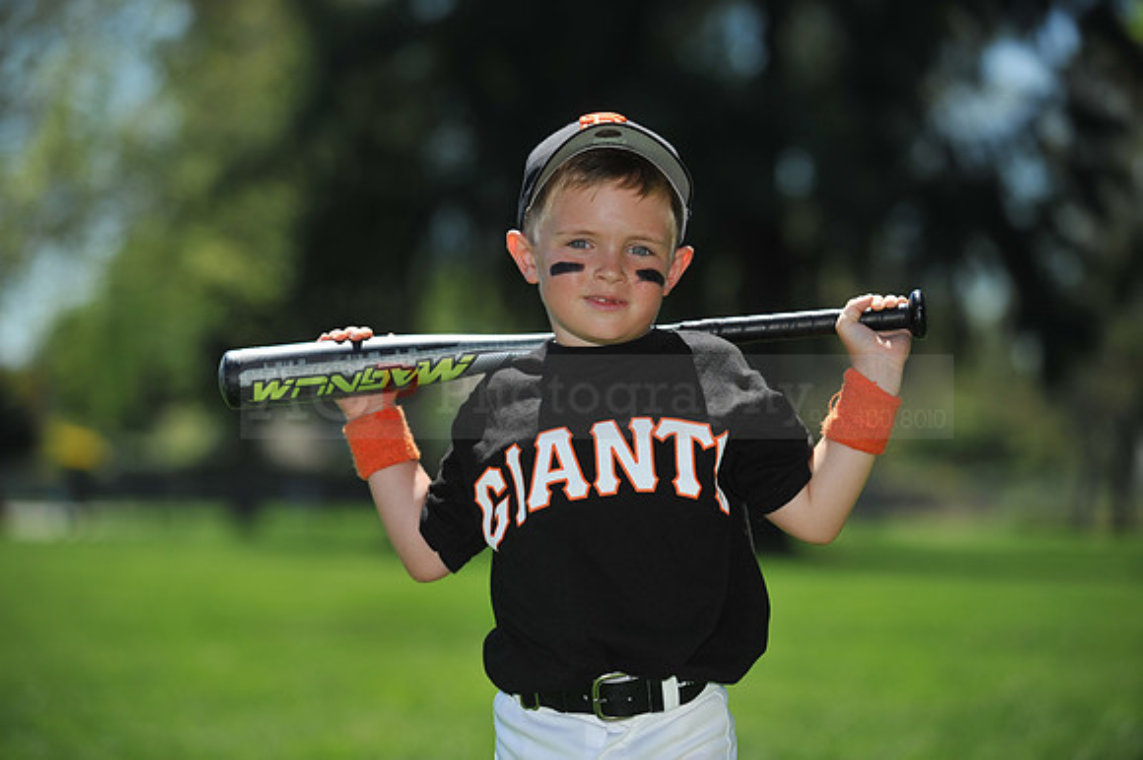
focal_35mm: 135
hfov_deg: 15.2
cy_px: 380
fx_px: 4284
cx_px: 572
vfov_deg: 10.1
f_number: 4
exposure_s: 1/2000
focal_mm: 135
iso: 200
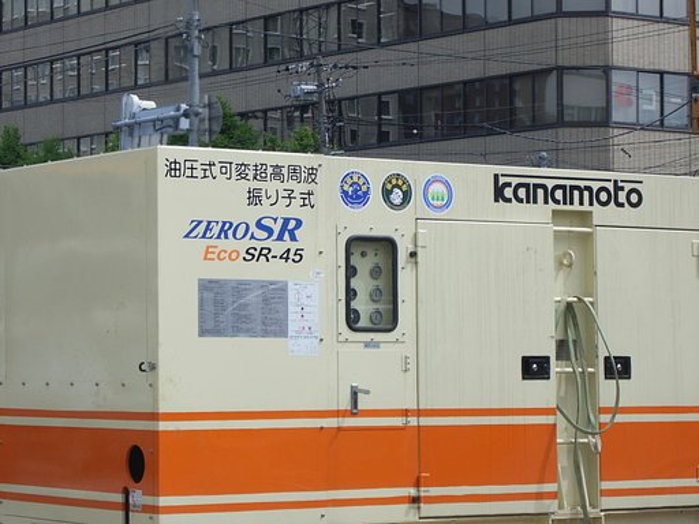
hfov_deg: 18.4
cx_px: 350
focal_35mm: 107
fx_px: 2161
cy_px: 262
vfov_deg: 13.8
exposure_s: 1/250
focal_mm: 17.4
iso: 80
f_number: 4.8
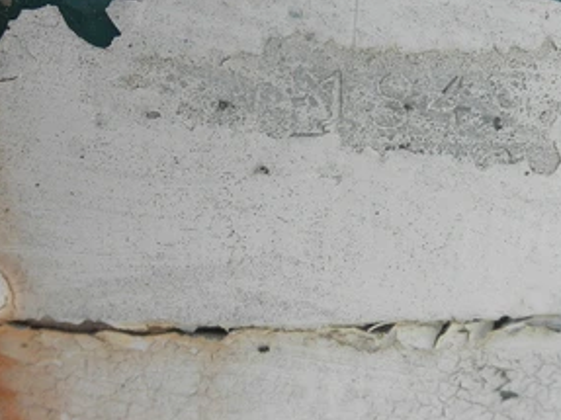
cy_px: 158
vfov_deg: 36.6
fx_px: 632
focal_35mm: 39
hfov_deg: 47.8
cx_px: 307
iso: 64
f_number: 3
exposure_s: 1/160
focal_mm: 5
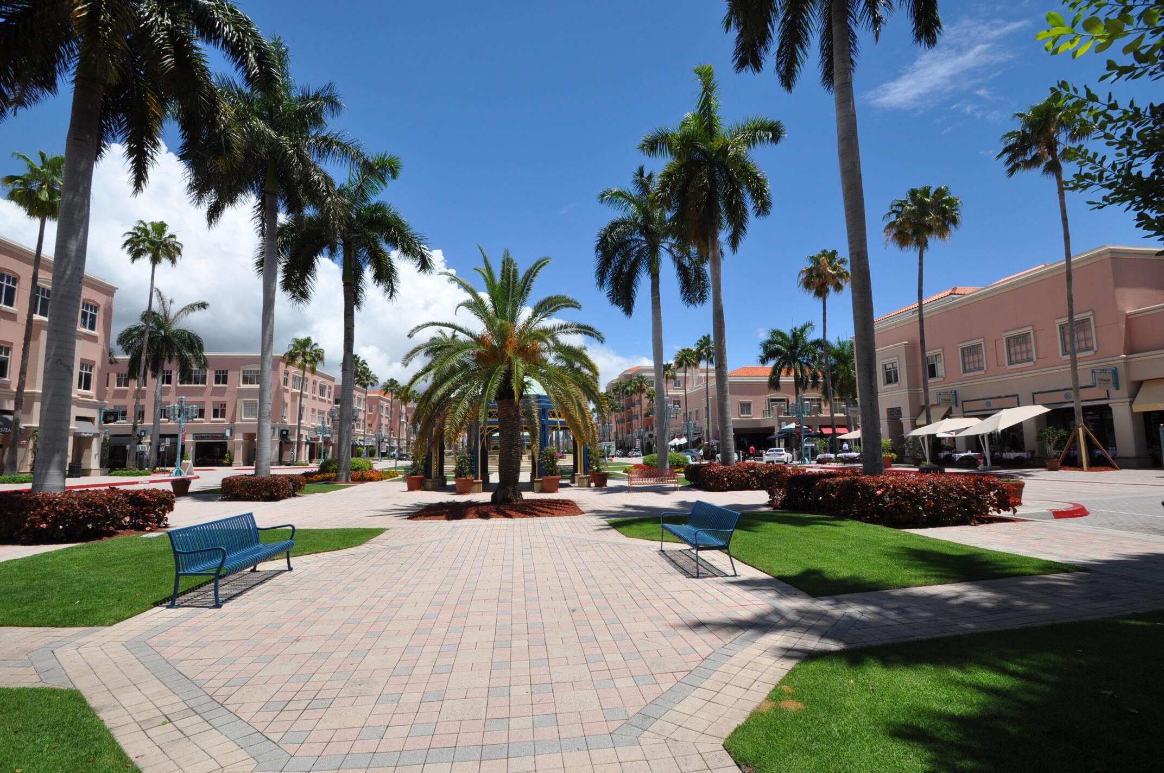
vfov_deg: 77.2
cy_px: 386
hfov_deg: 100.5
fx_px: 484
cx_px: 582
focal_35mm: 15
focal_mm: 10
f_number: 10
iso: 200
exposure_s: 1/500
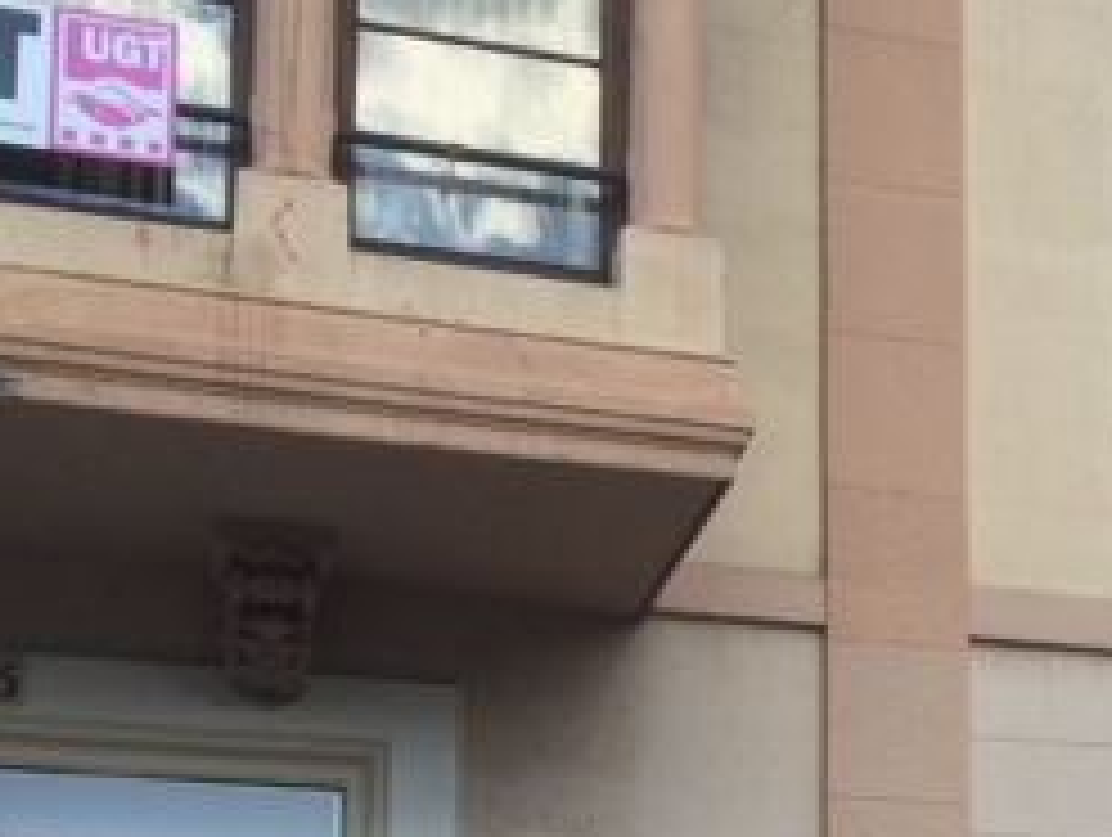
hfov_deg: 24.6
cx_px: 1139
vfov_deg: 18.7
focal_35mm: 75
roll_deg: +1.5
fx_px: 2413
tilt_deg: +7.3
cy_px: 994
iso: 32
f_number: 2.2
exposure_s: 1/631
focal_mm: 4.15
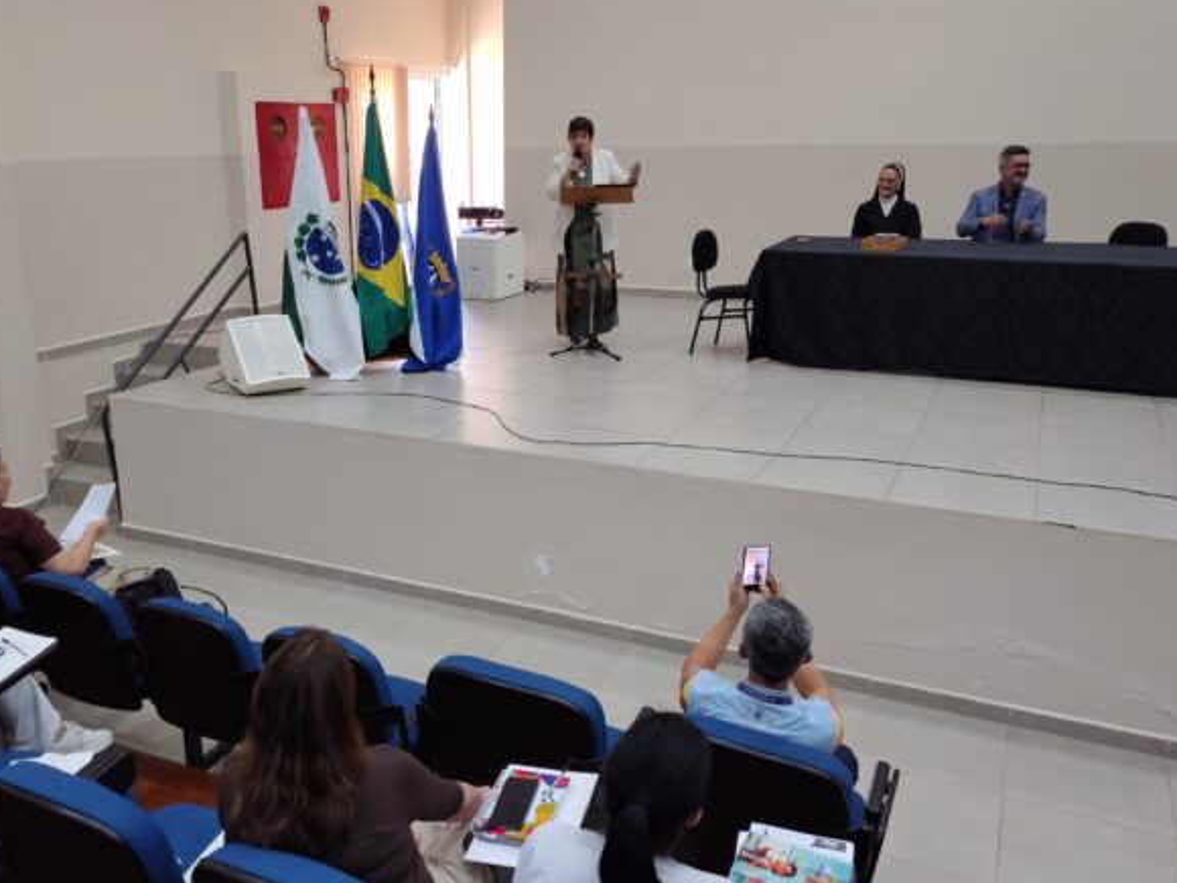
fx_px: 1020
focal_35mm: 30
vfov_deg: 46.8
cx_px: 481
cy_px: 455
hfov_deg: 59.6
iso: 471
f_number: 1.7
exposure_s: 1/60
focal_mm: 4.71
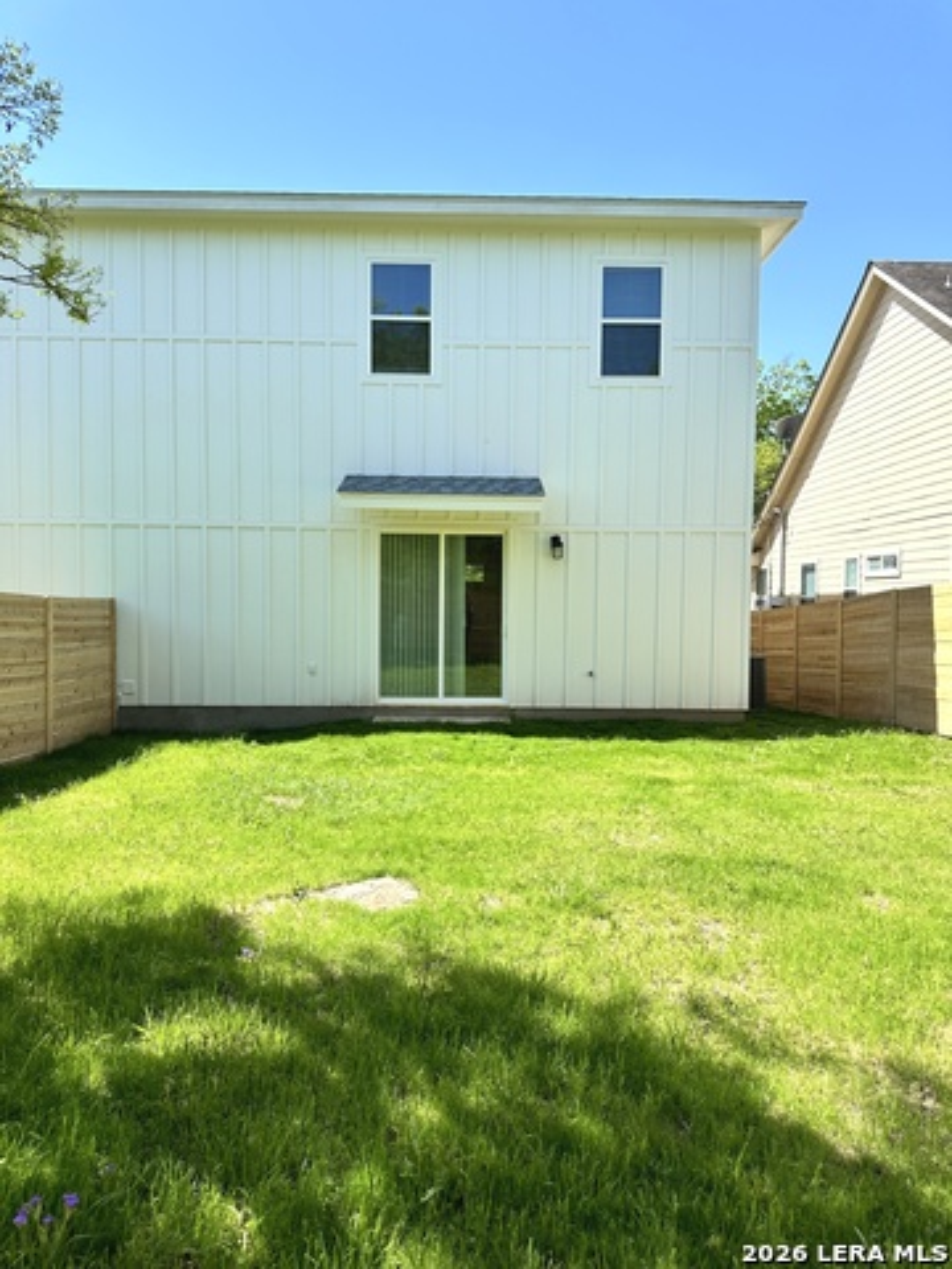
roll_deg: -1.9
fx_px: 880
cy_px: 634
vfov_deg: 71.6
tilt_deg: -0.3
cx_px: 476
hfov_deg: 56.8
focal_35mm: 24
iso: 80
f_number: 1.78
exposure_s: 1/1812
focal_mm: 6.86
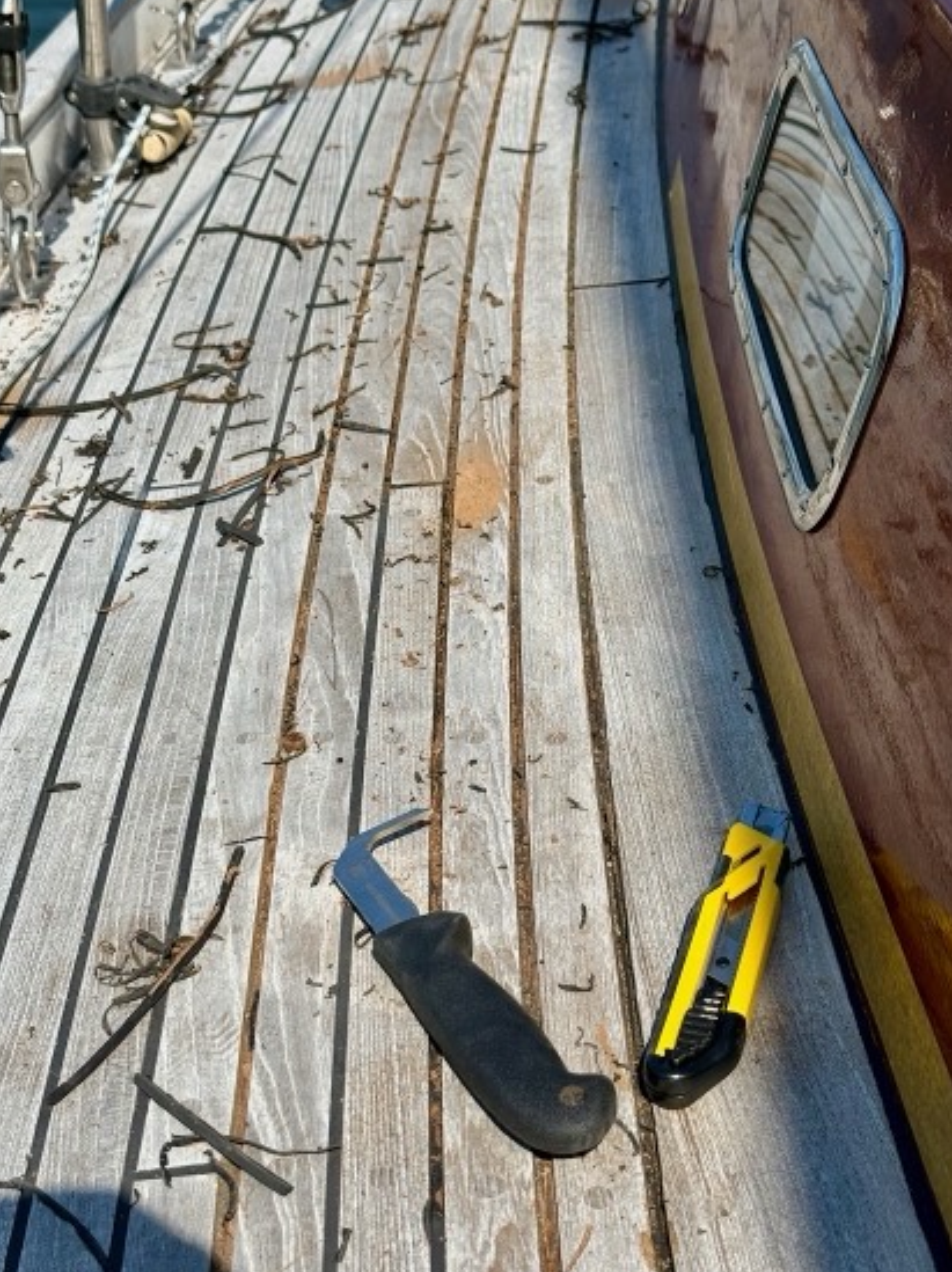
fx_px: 2056
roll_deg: -2.5
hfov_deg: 26.1
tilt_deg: -32.1
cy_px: 605
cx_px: 475
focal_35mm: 56
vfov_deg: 34.4
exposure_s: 1/7143
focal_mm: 6.76
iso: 80
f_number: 1.78
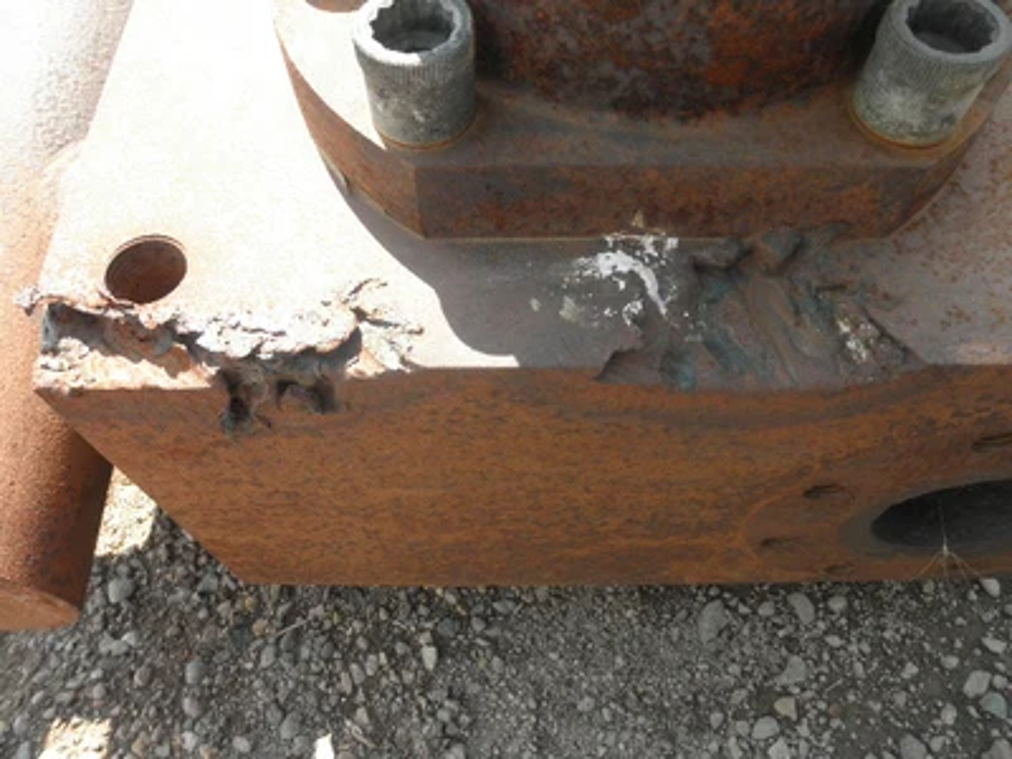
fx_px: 819
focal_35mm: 28
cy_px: 380
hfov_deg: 63.4
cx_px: 506
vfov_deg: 49.7
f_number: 3
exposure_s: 1/200
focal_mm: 5
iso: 64
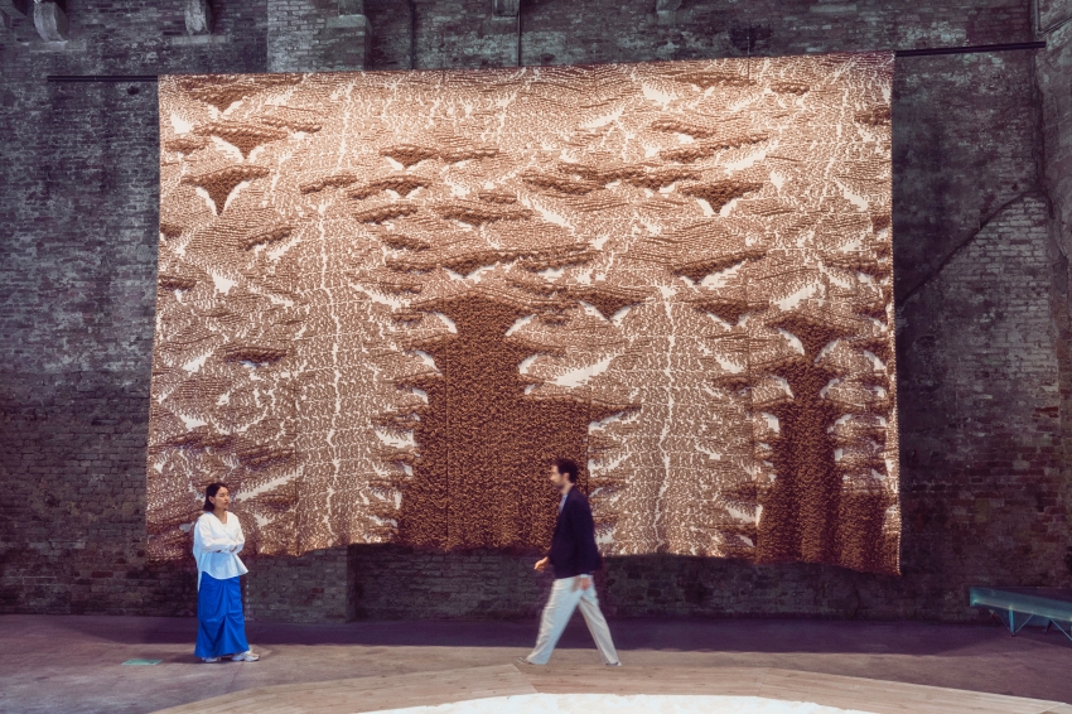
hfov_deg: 57.2
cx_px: 536
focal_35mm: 33
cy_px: 357
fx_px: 982
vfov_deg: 39.9
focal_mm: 33
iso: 800
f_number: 6.3
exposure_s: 1/30
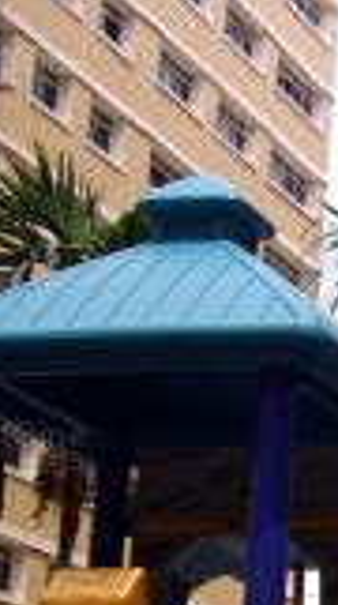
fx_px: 2209
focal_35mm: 138
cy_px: 440
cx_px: 901
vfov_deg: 15.5
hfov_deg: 7.9
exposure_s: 1/200
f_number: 5.6
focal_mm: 6.2
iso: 80
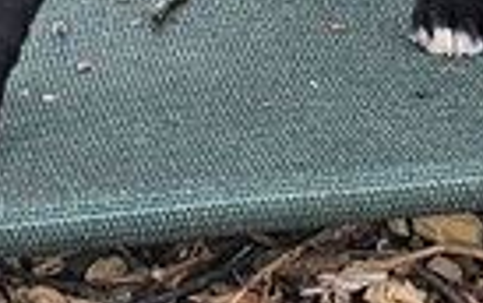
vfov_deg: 12.7
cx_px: 338
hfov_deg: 23.1
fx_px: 1173
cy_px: -319
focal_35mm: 89
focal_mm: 6.3
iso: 12
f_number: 1.7
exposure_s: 1/120
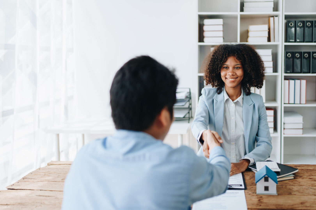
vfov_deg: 37.9
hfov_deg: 54.4
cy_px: 105
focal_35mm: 35
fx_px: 307
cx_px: 158
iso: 100
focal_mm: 35
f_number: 1.4
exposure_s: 1/1000
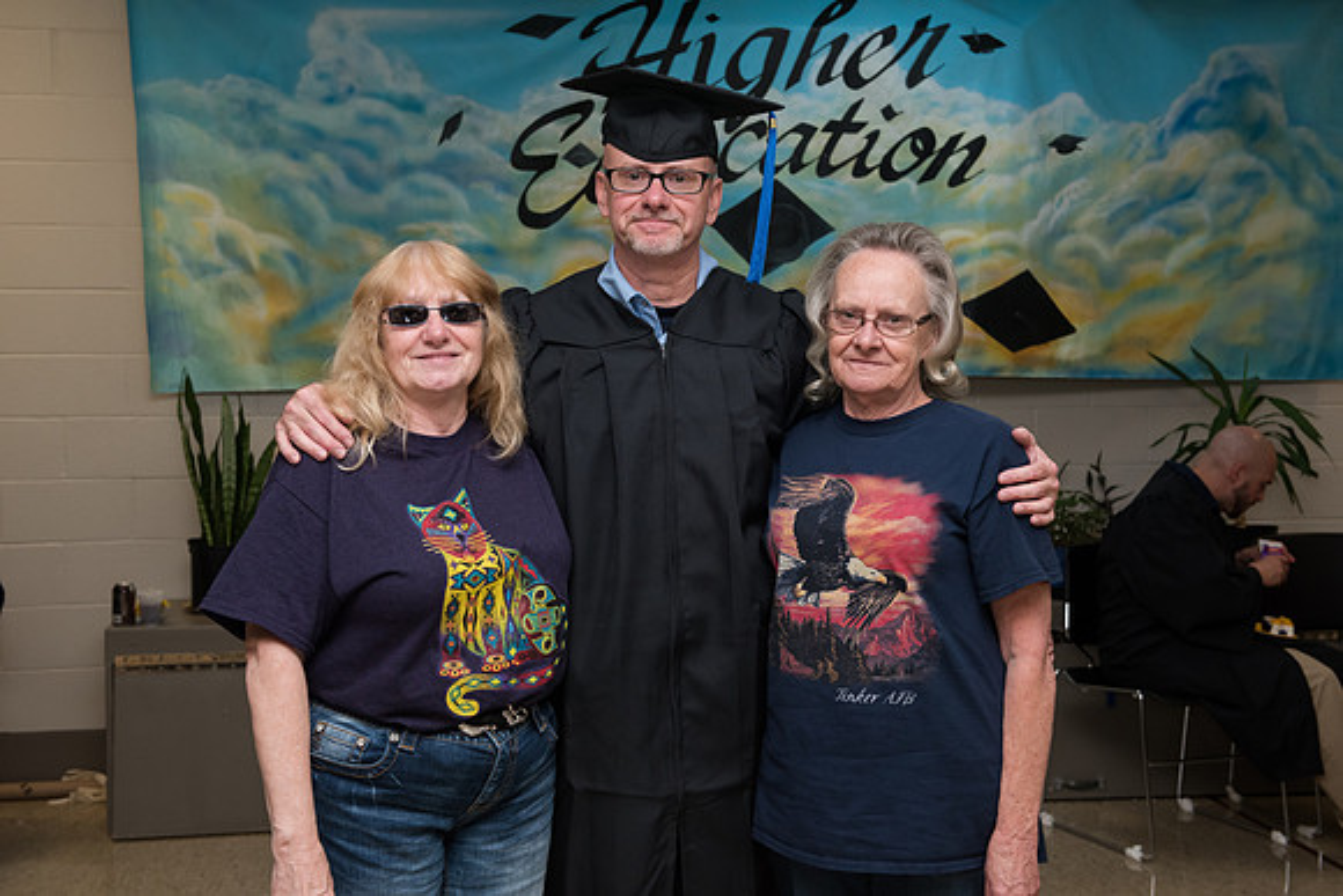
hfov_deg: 41.1
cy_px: 448
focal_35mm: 48
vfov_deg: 28.1
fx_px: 1791
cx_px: 672
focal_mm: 48
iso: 1600
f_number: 7.1
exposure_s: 1/160
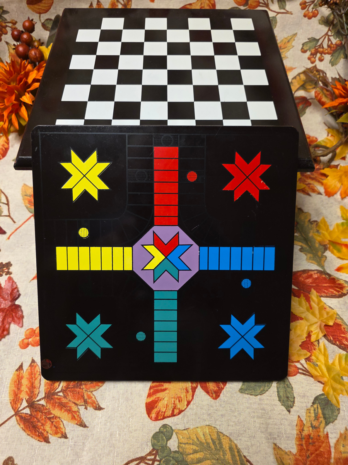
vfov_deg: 73.9
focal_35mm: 23
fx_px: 308
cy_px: 232
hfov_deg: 58.9
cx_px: 174
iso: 320
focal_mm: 6.3
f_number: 1.7
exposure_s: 1/120
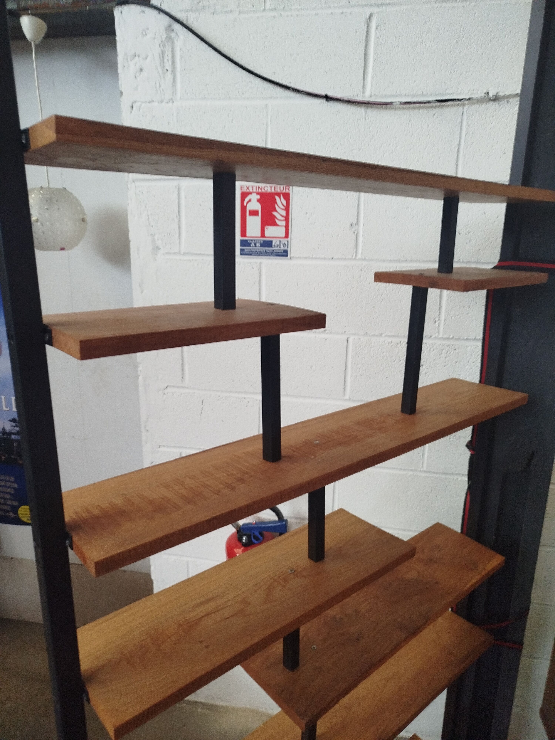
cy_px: 370
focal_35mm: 24
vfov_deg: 71.6
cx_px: 278
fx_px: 513
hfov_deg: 56.8
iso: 400
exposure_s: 1/33
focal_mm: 5.31
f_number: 1.7
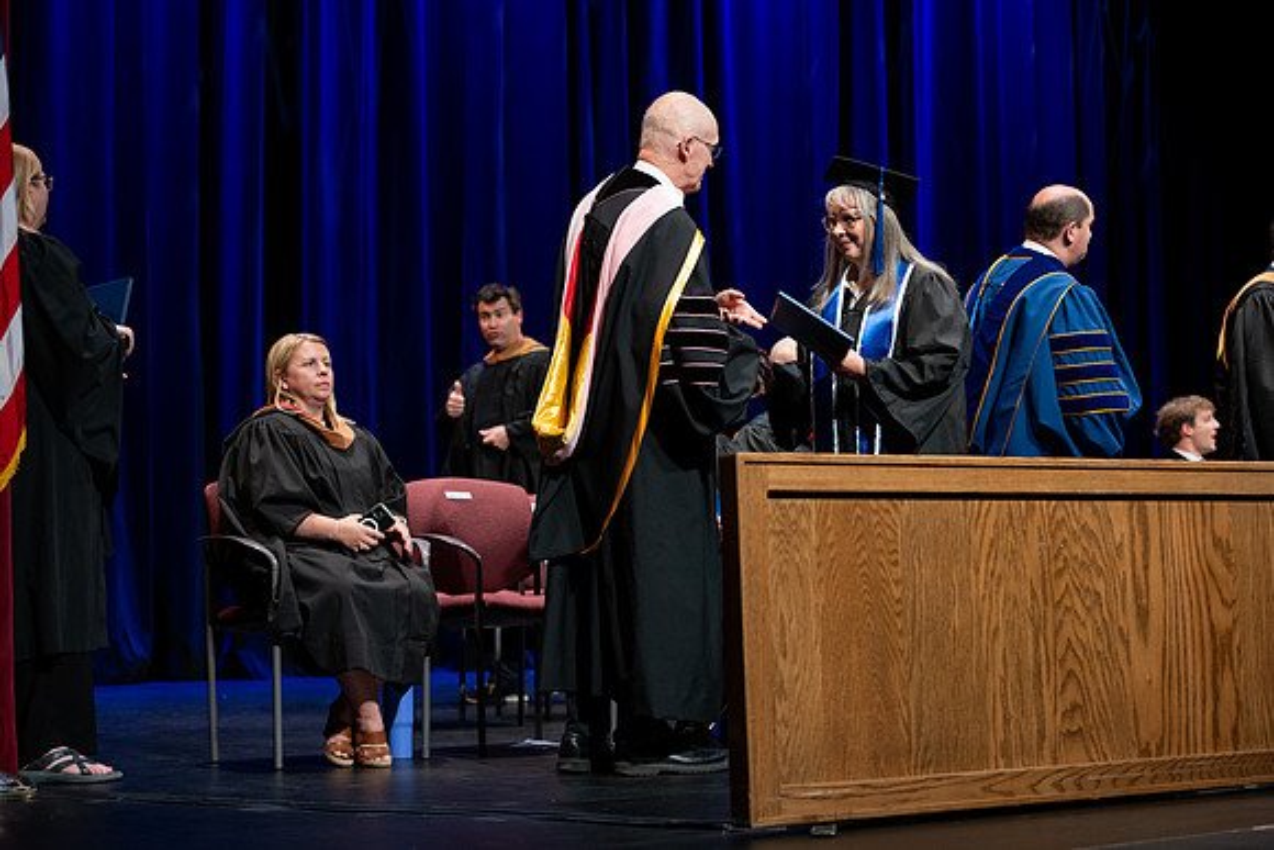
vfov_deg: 19.5
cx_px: 637
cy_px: 425
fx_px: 2478
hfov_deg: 28.8
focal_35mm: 70
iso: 500
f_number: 2.8
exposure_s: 1/250
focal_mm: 70
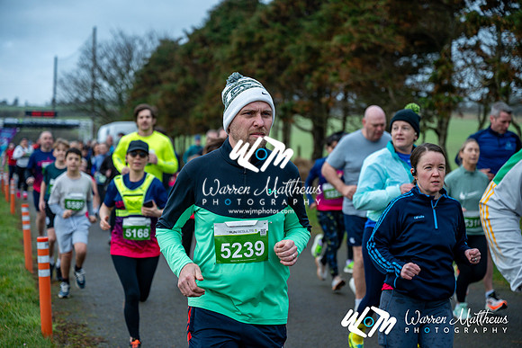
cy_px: 174
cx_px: 261
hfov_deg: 28.8
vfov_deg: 19.5
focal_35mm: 70
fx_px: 1015
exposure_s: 1/1250
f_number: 2.8
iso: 360
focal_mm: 70
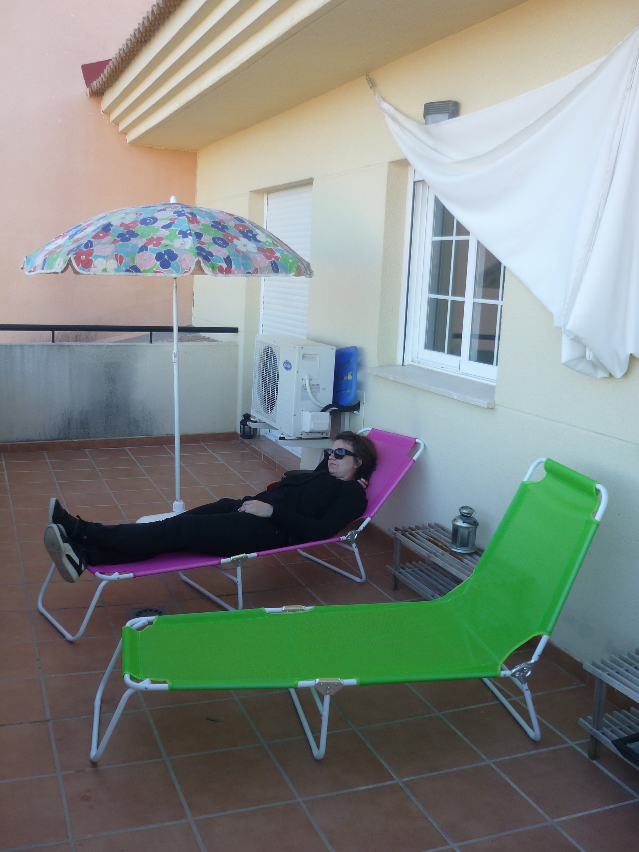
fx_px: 812
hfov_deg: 42.9
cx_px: 320
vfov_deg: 55.4
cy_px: 426
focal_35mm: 33
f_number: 2.8
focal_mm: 5.5
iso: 80
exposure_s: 1/160
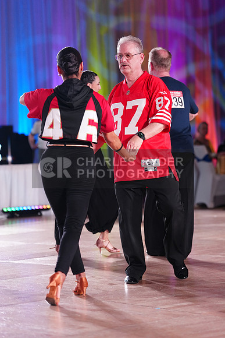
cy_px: 169
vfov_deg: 17.2
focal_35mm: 119
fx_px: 1115
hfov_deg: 11.5
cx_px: 112
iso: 2000
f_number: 2.8
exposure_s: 1/500
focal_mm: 119
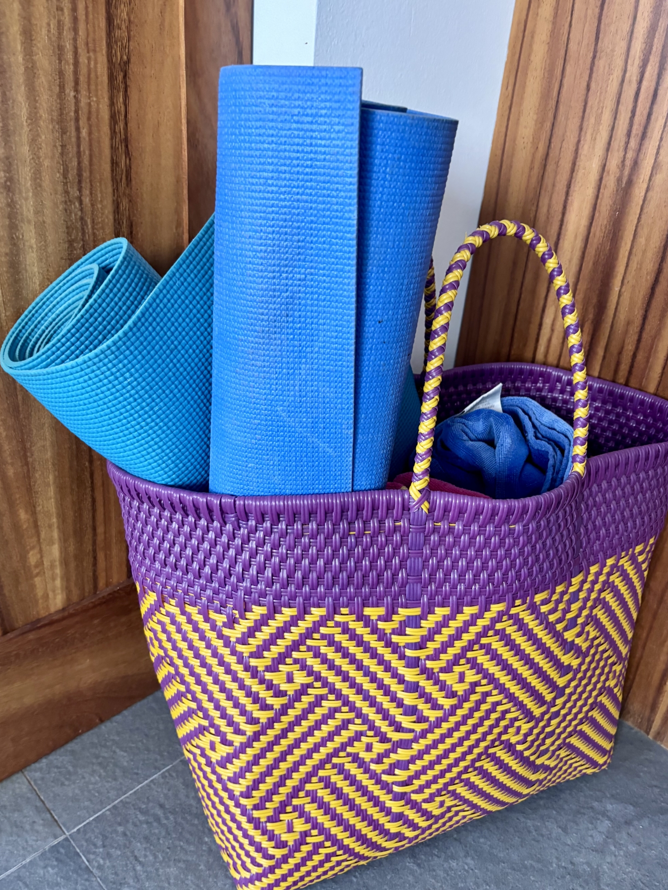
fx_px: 720
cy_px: 457
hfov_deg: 49.8
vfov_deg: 63.4
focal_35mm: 28
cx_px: 335
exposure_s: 1/60
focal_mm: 5.96
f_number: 1.6
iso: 320
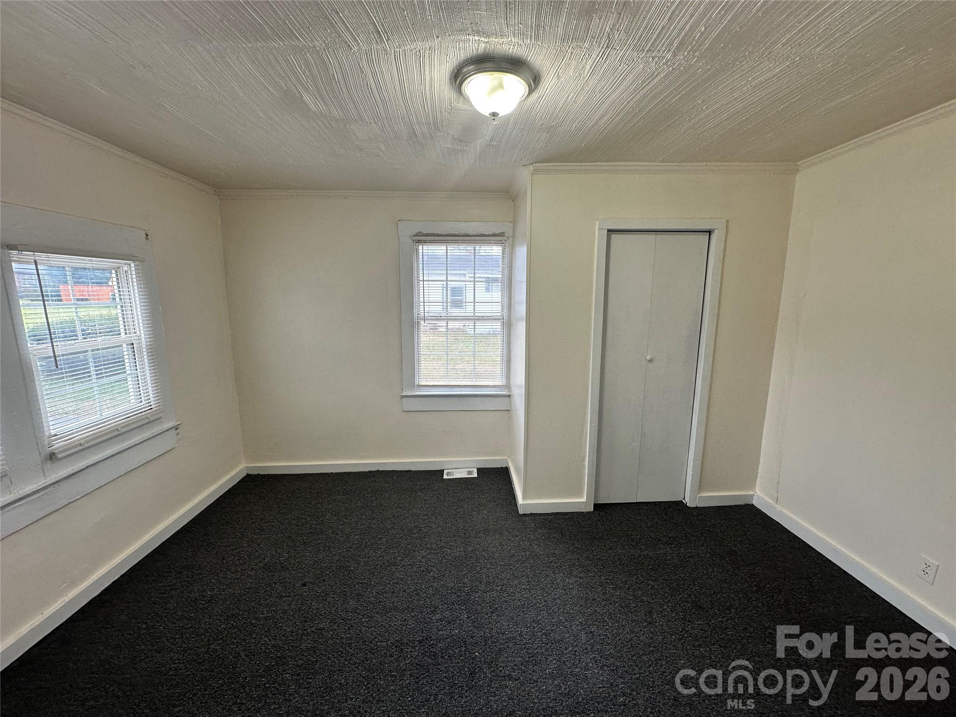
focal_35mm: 14
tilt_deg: -8.8
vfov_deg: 85.7
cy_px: 358
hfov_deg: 102.1
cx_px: 478
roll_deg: +0.7
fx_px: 387
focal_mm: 2.22
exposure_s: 1/120
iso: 80
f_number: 2.2
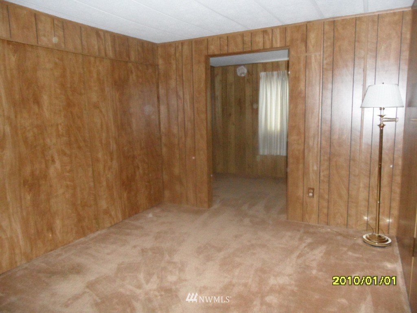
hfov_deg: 71.6
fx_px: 289
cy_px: 156
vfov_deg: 56.8
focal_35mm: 24
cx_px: 208
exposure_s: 1/30
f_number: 3.2
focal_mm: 3.9
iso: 640
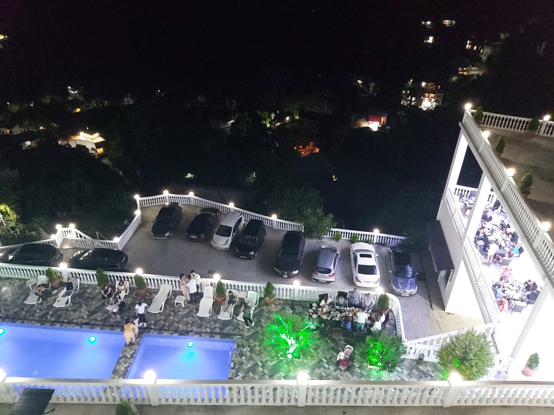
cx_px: 277
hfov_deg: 67.3
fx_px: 416
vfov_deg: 53.1
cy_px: 208
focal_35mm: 26
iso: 2000
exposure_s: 1/14
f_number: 1.7
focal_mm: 3.92
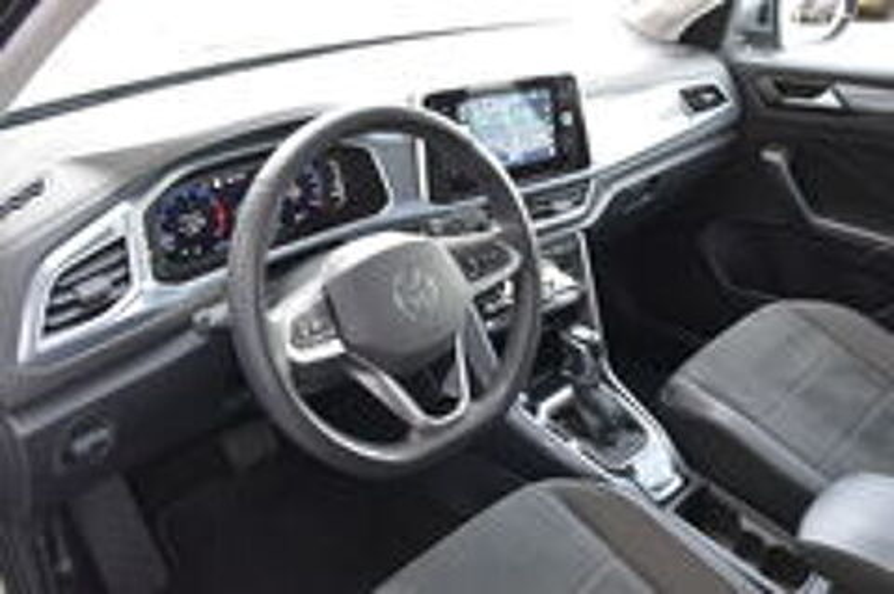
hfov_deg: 62.0
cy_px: 297
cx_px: 447
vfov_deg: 43.5
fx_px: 744
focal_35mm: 30
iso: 800
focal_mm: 20
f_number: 3.5
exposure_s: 1/60
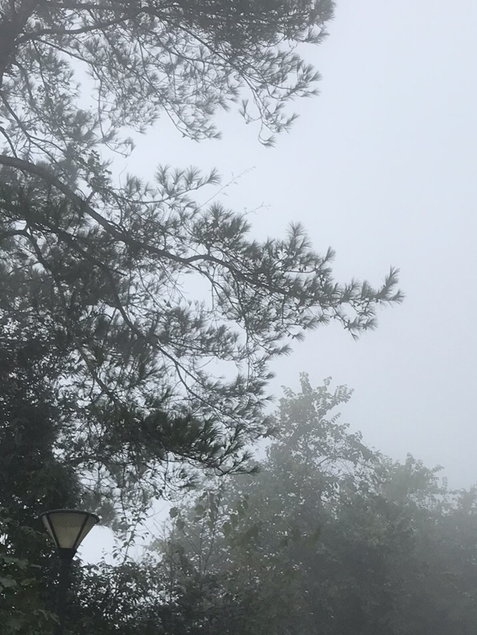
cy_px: 385
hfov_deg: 24.7
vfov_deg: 32.6
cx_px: 308
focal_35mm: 59
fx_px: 1084
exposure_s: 1/894
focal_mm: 3.99
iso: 20
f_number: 1.8
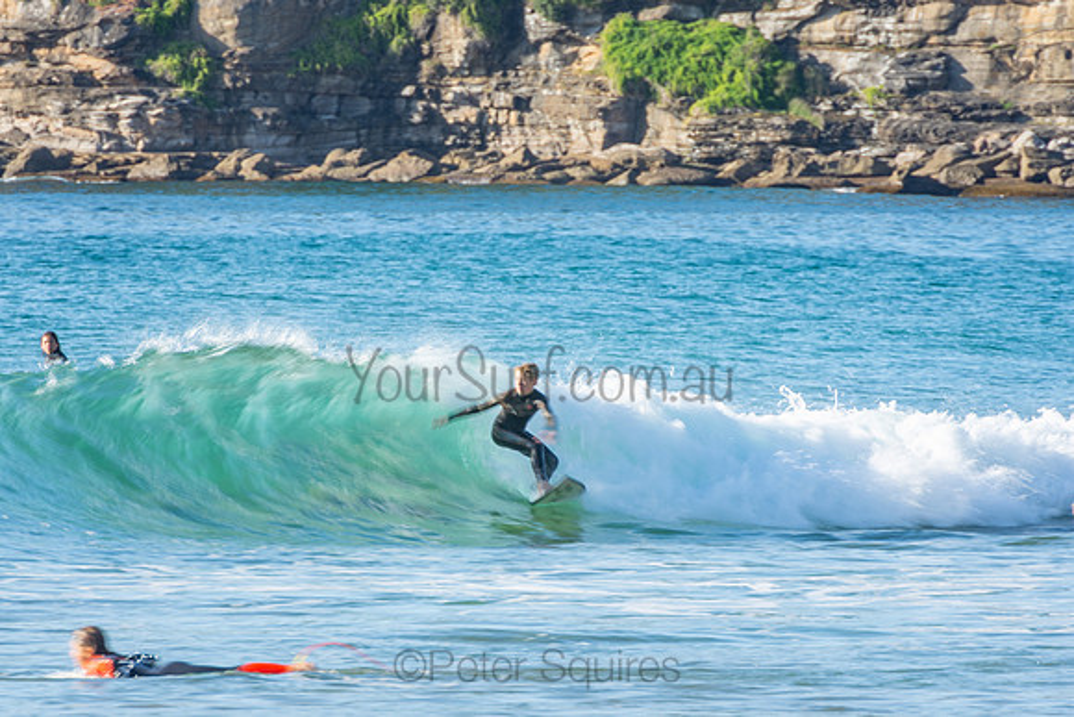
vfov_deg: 2.3
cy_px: 358
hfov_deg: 3.4
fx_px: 17903
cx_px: 537
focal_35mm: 600
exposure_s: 1/30
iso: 100
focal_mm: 400
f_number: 18
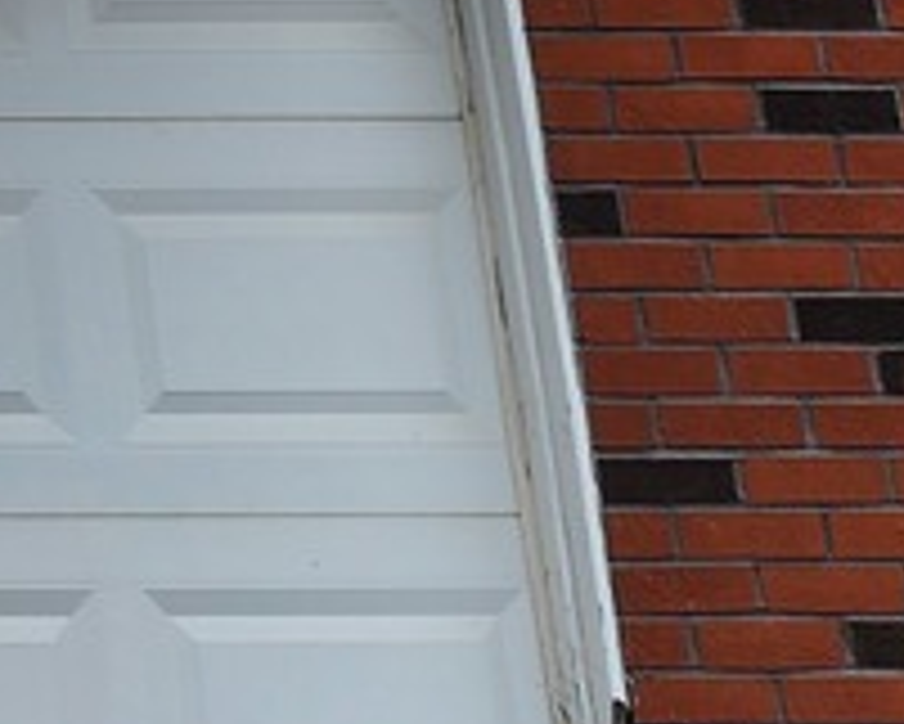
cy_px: -1169
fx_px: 4310
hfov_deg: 10.1
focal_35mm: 161
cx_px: -1444
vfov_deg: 8.5
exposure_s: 1/322
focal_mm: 6.4
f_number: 1.8
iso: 12
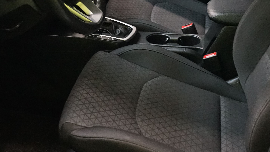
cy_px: 2
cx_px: 104
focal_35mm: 61
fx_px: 437
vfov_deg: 19.2
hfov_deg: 34.2
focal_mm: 28
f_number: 5.6
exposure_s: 1/40
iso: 6400
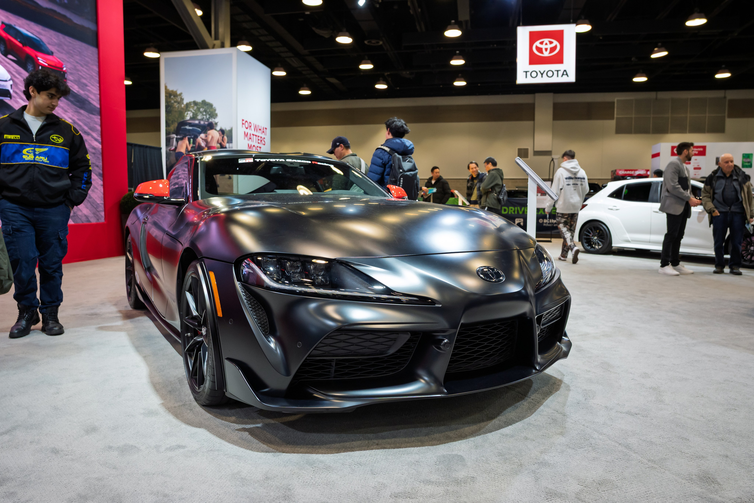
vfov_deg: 51.3
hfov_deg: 71.5
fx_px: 524
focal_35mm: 25
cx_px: 377
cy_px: 252
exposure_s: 1/160
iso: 1400
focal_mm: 25
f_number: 5
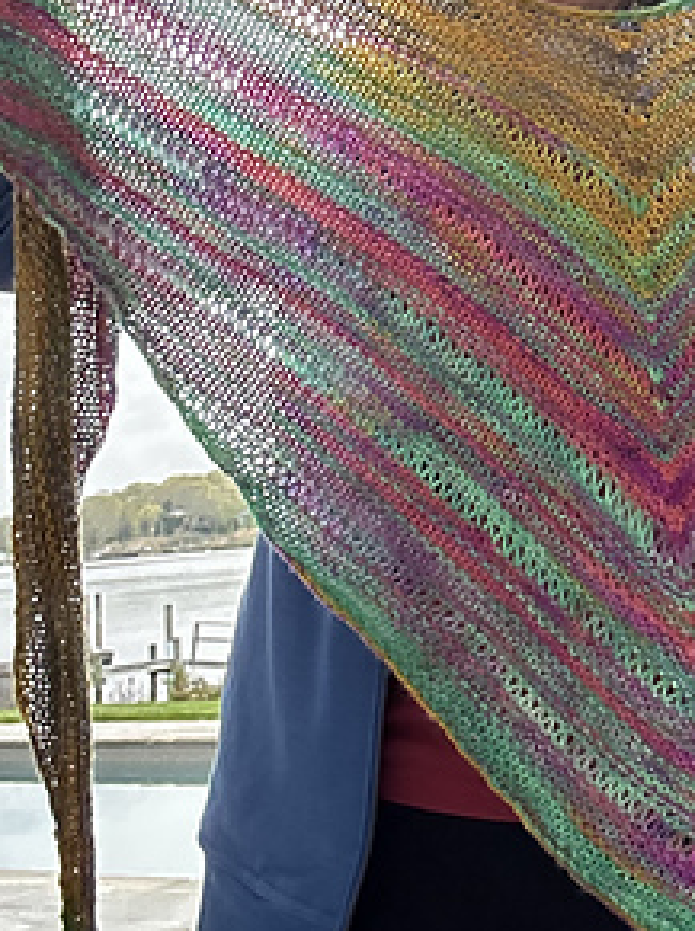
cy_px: 134
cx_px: 637
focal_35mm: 66
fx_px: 1773
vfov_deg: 28.6
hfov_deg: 21.6
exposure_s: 1/158
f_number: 1.9
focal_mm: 2.69
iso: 40
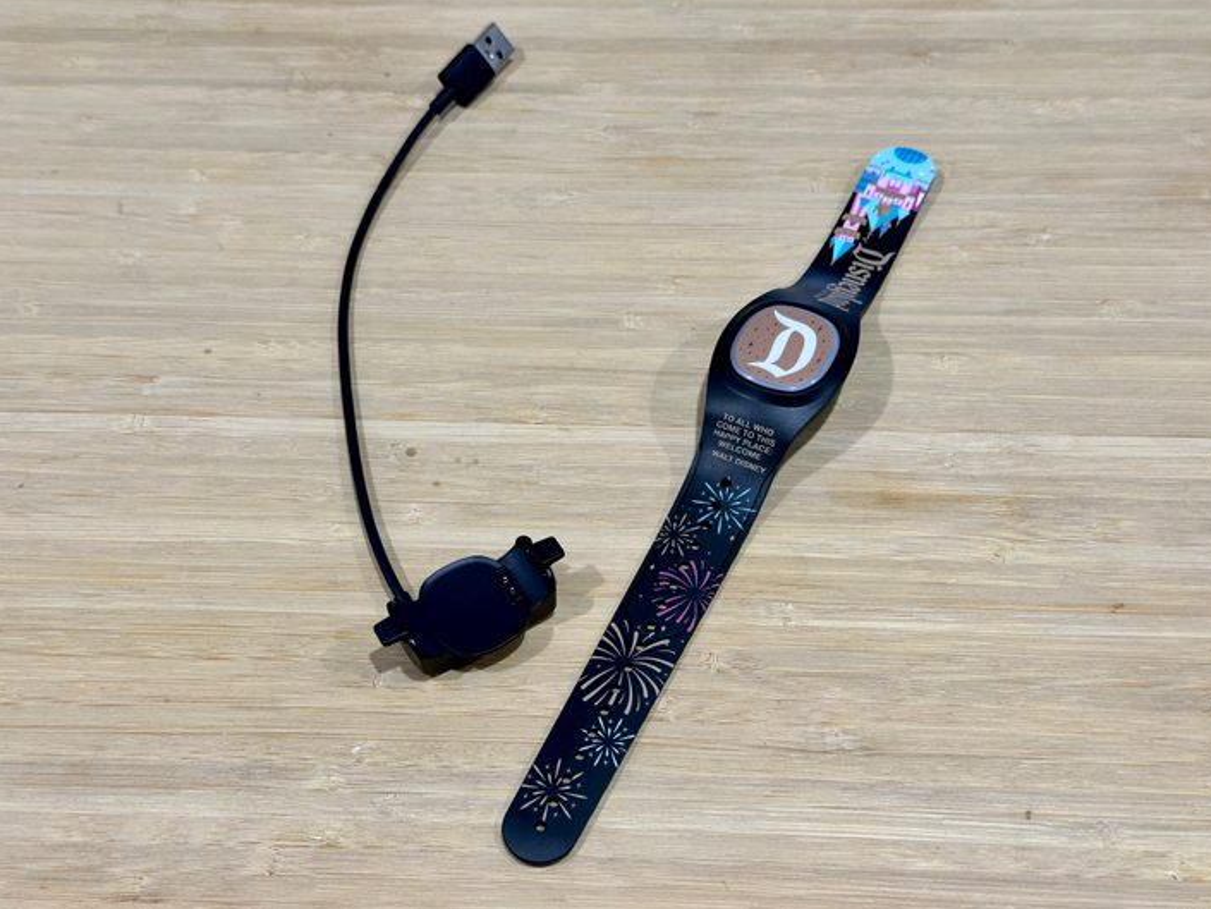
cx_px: 615
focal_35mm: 49
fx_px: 1714
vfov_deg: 29.7
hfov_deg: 38.9
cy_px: 450
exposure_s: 1/60
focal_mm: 6.86
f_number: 1.78
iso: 125
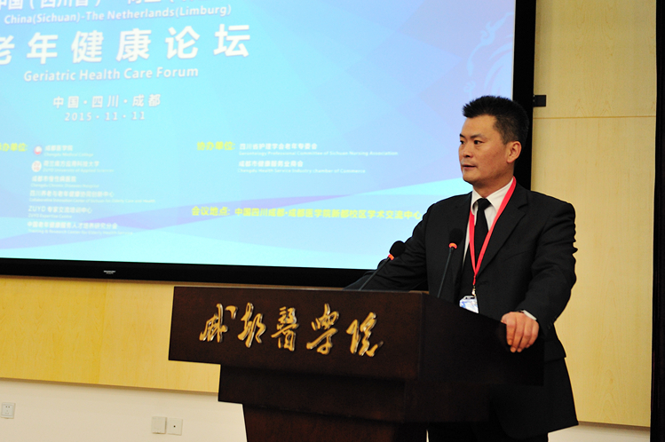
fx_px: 867
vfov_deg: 28.6
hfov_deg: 41.9
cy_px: 209
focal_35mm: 47
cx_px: 323
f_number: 2.8
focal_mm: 44
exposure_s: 1/160
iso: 1250
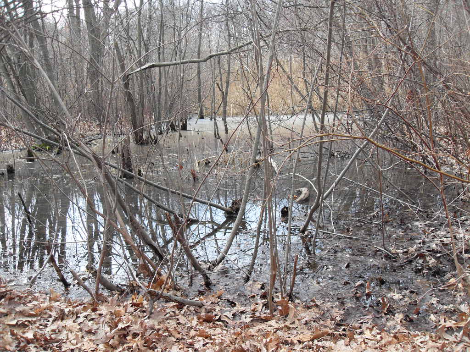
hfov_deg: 54.0
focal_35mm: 34
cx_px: 235
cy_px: 176
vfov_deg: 41.8
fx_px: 462
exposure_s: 1/250
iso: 80
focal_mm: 6.3
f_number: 2.8
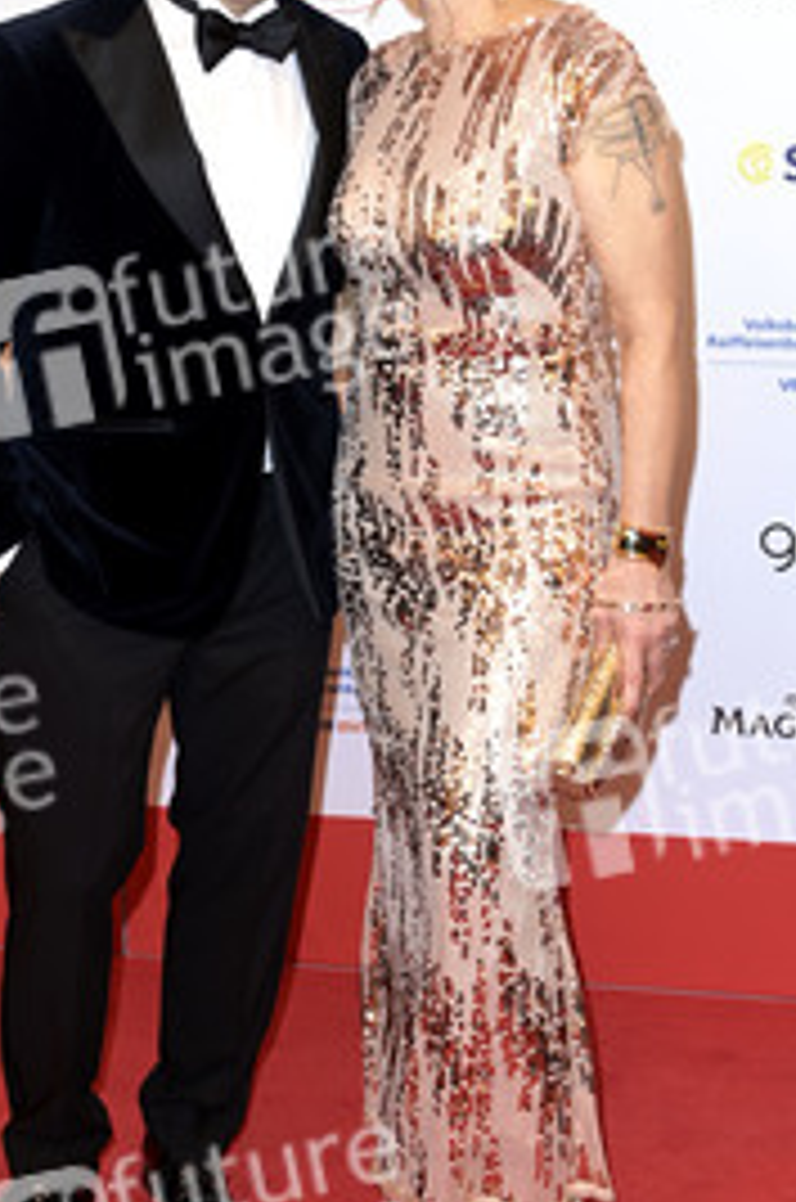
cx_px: 315
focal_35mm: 75
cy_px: 558
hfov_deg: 18.1
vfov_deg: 27.0
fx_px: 2497
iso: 400
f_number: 6.3
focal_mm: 50
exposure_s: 1/250
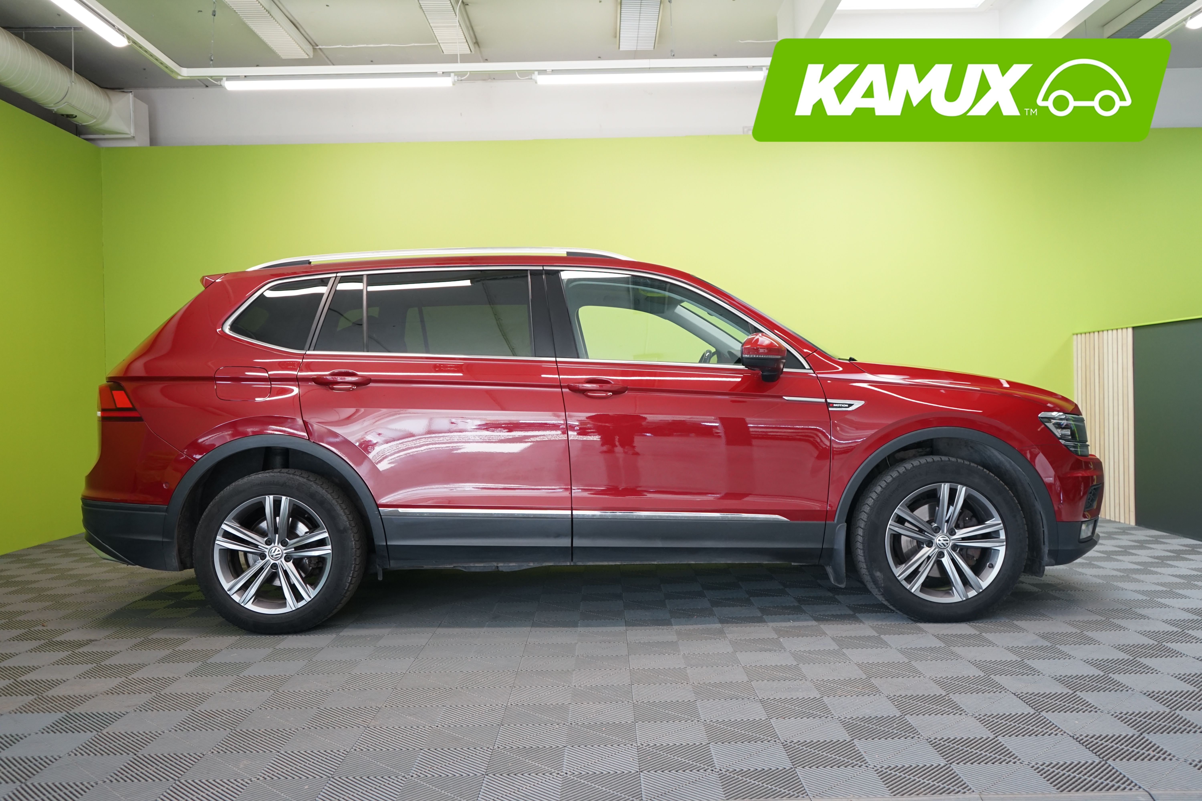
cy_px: 400
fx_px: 1002
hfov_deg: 61.9
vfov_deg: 43.6
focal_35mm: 30
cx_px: 601
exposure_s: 1/30
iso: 800
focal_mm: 30
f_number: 4.5
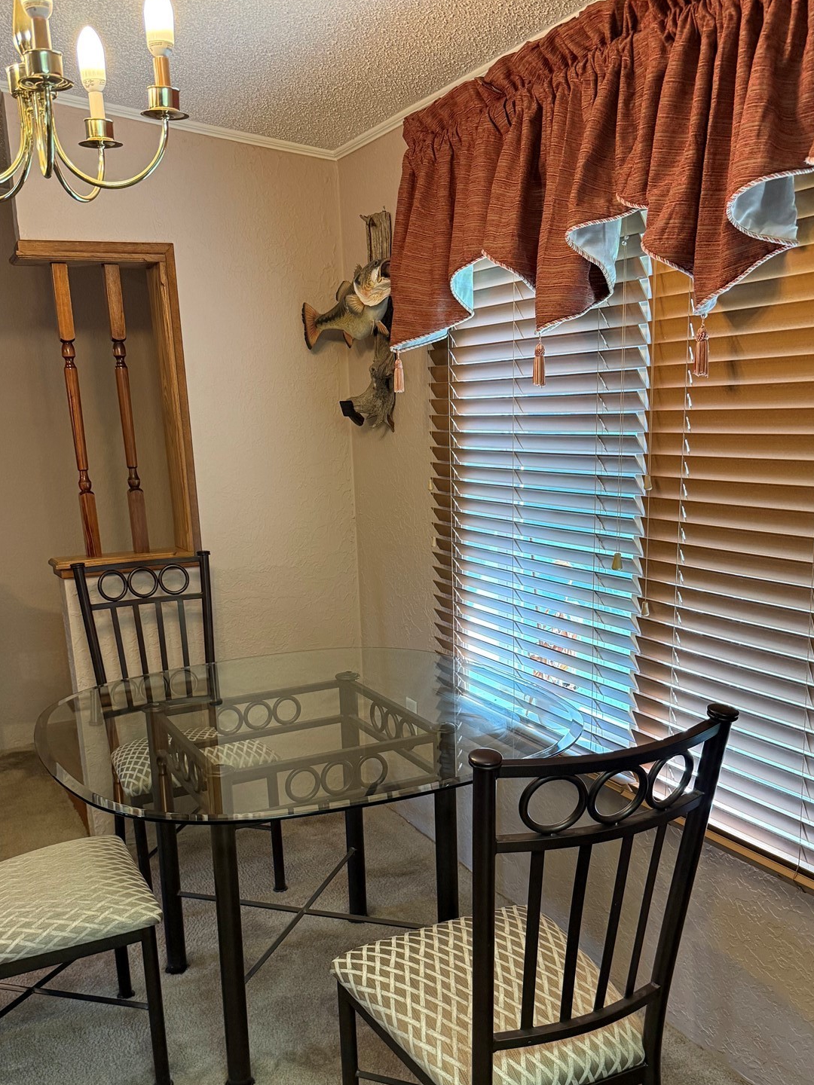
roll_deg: +2.1
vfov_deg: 56.3
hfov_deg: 44.1
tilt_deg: -14.4
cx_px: 361
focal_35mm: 32
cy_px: 665
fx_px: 1003
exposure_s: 1/60
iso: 400
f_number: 1.78
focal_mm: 6.76
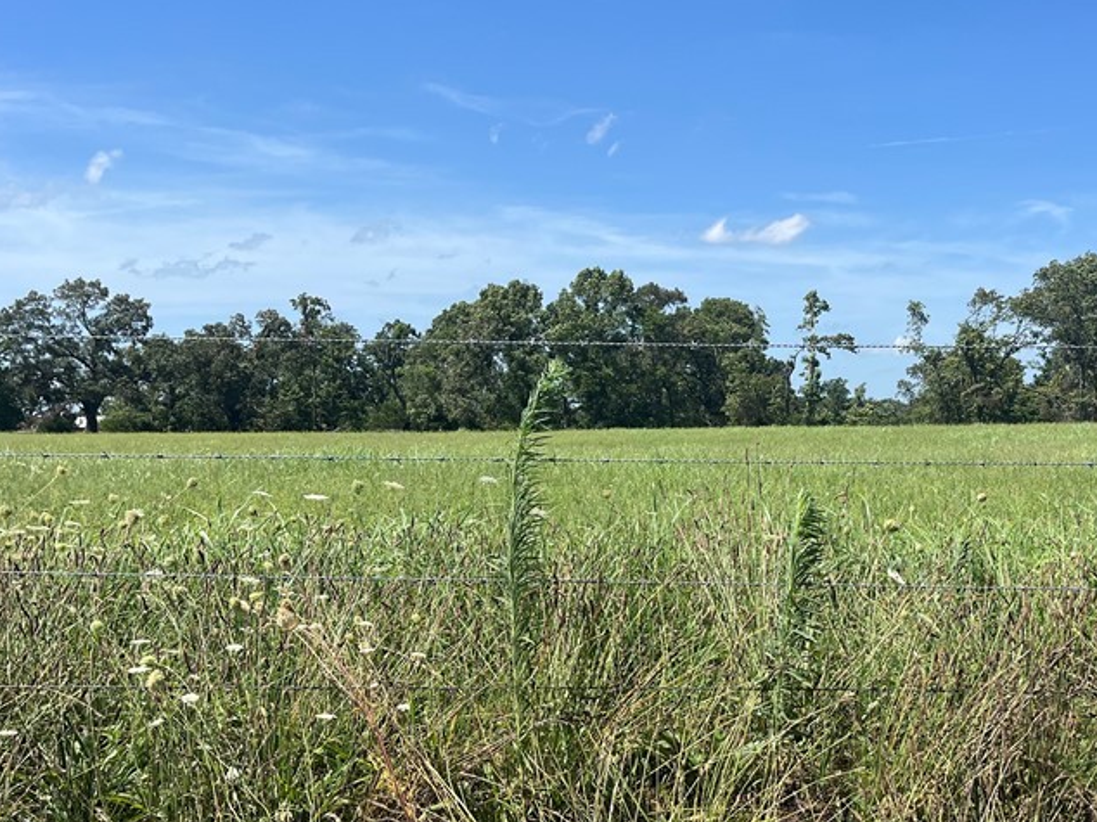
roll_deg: +1.7
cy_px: 517
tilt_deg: -3.9
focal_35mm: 42
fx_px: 1330
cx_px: 737
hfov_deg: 44.1
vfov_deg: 34.1
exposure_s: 1/3413
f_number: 1.6
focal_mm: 5.1
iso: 50
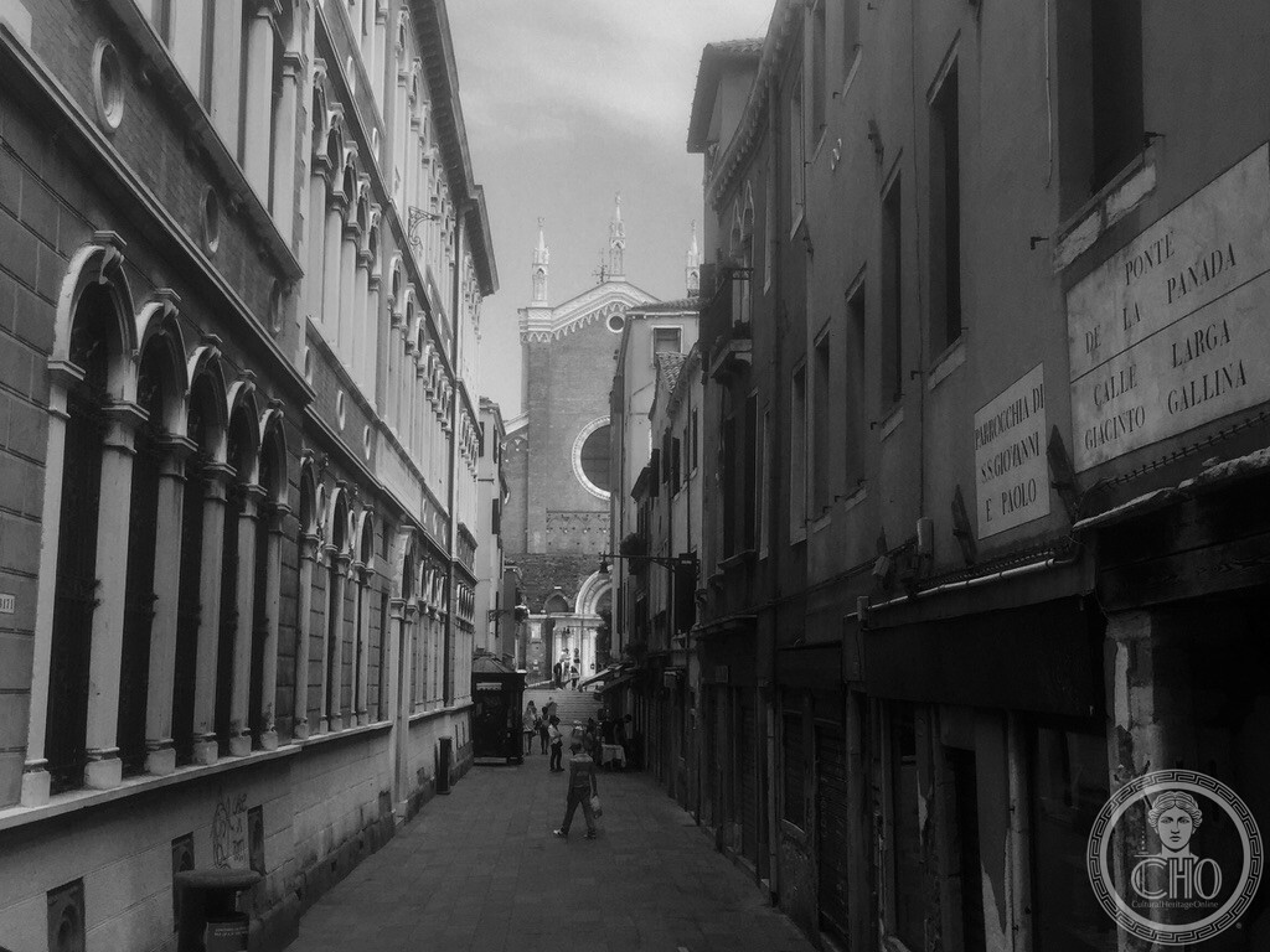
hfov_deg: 61.7
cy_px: 476
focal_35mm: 29
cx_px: 635
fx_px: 1064
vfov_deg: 48.2
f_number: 2.2
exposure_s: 1/879
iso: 32
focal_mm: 4.15
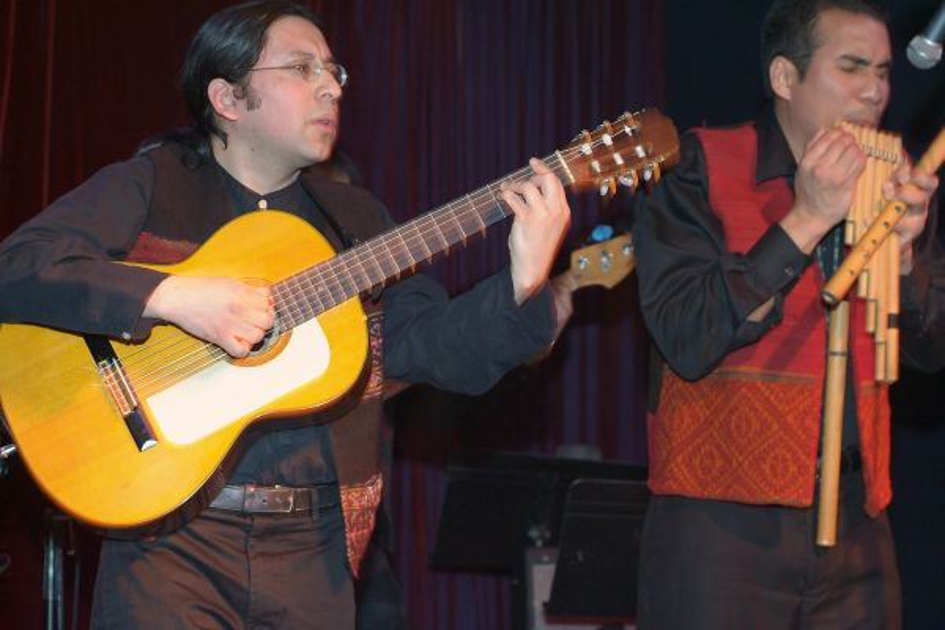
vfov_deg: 18.2
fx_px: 1969
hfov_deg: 27.0
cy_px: 315
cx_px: 472
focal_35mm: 75
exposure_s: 1/15
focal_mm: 50
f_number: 3.3
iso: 800
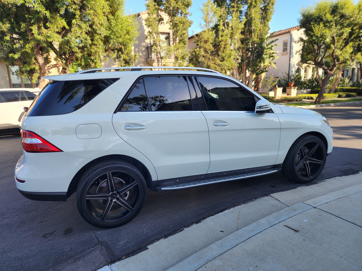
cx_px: 181
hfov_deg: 73.9
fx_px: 241
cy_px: 136
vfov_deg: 58.9
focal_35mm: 23
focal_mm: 6.4
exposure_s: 1/255
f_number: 1.8
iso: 12
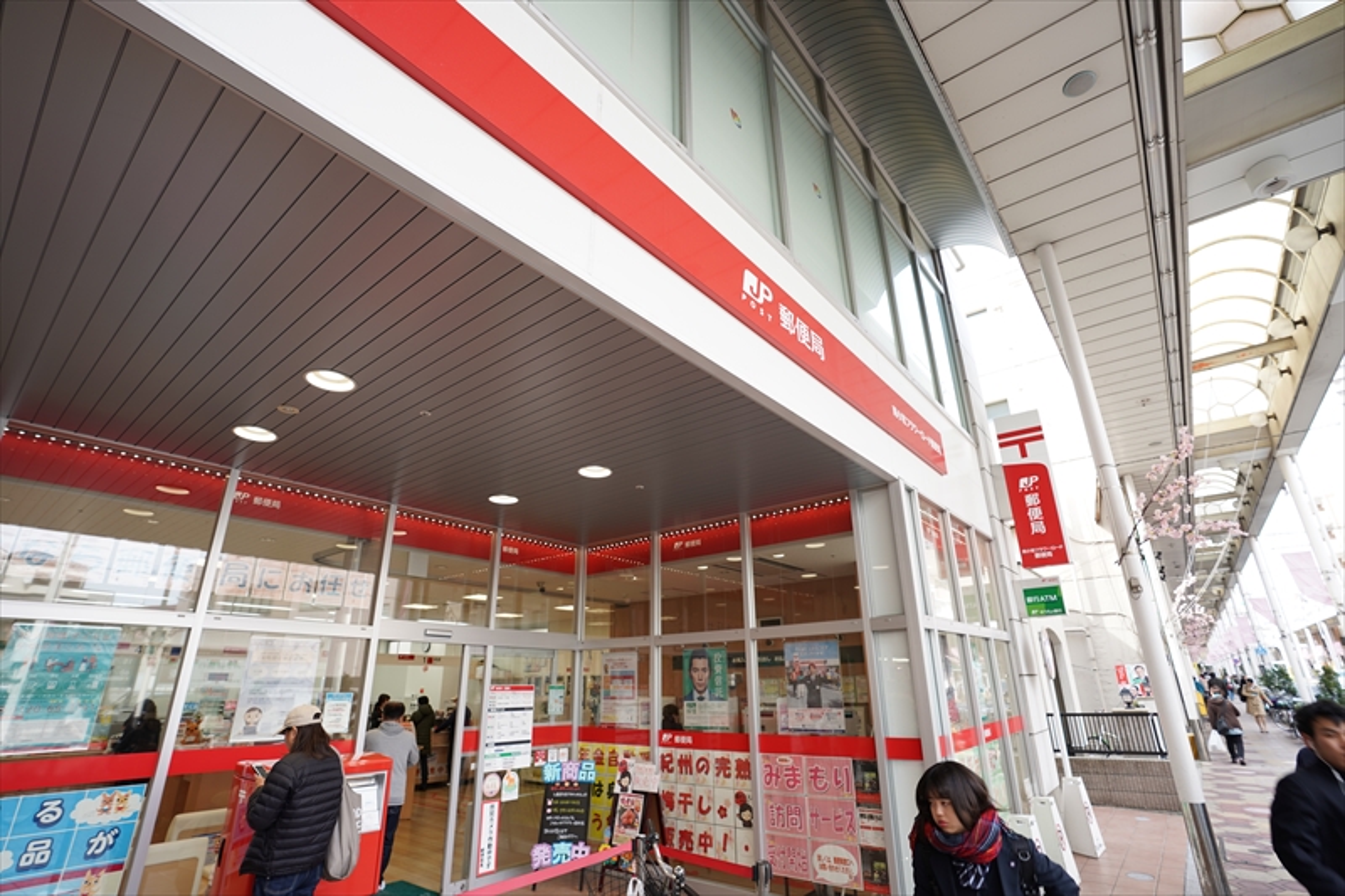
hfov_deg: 96.7
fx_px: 598
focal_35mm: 16
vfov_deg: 73.7
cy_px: 448
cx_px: 672
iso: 100
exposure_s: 1/50
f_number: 4.5
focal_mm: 16
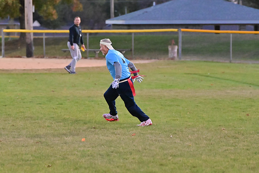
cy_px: 86
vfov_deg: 6.8
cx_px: 130
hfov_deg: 10.2
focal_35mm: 202
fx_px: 1454
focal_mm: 135
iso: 6400
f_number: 4
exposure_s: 1/500
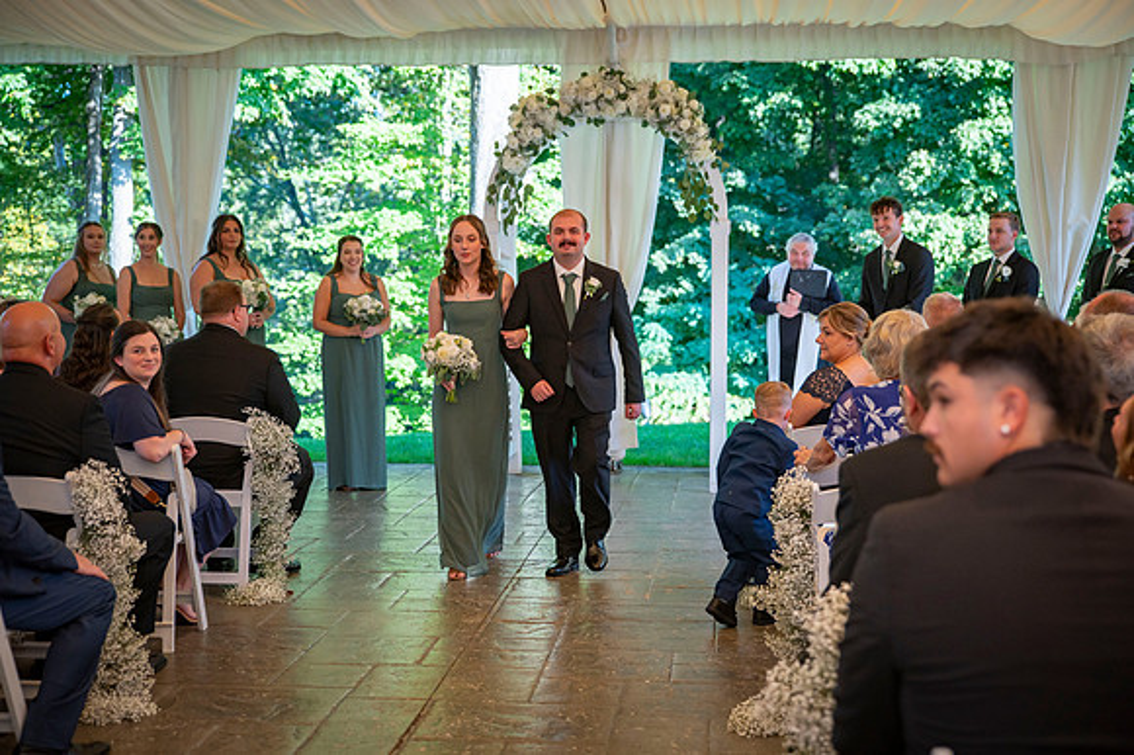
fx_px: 1698
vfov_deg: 25.1
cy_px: 378
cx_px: 567
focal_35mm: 54
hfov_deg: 36.9
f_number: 2.8
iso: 800
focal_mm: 52
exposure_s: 1/1250
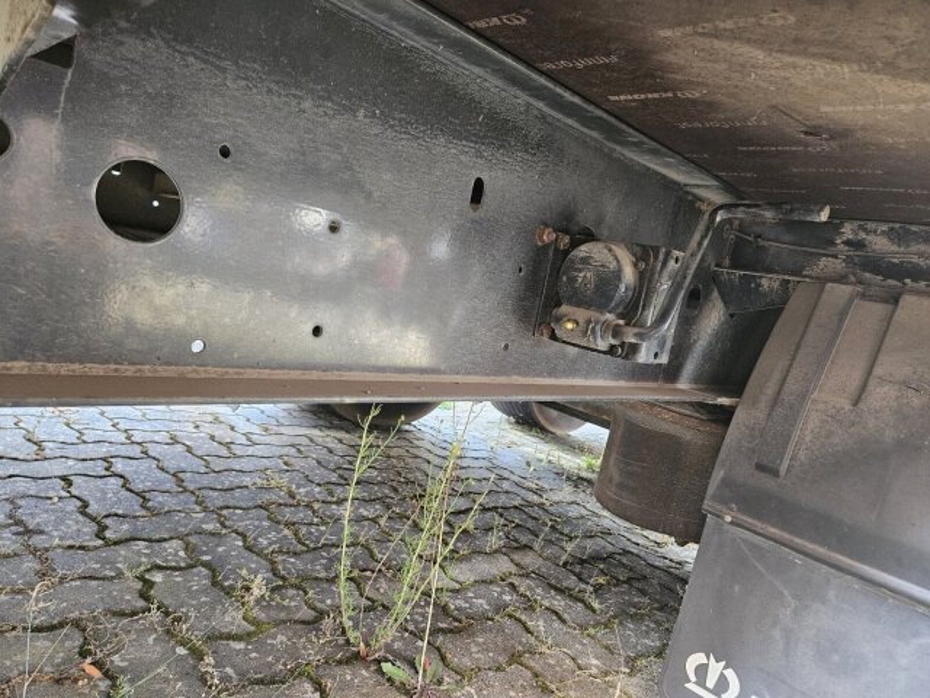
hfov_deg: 73.9
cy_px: 349
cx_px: 465
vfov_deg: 58.9
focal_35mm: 23
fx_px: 618
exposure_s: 1/100
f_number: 1.8
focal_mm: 5.4
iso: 640
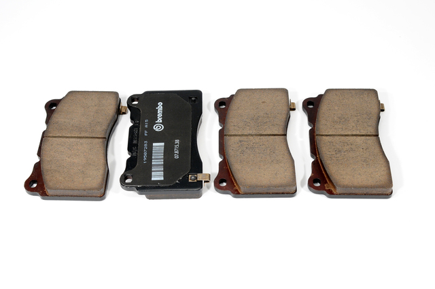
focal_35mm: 60
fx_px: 724
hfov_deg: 33.4
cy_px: 144
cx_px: 218
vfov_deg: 22.6
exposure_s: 1/125
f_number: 6.3
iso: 400
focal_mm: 40
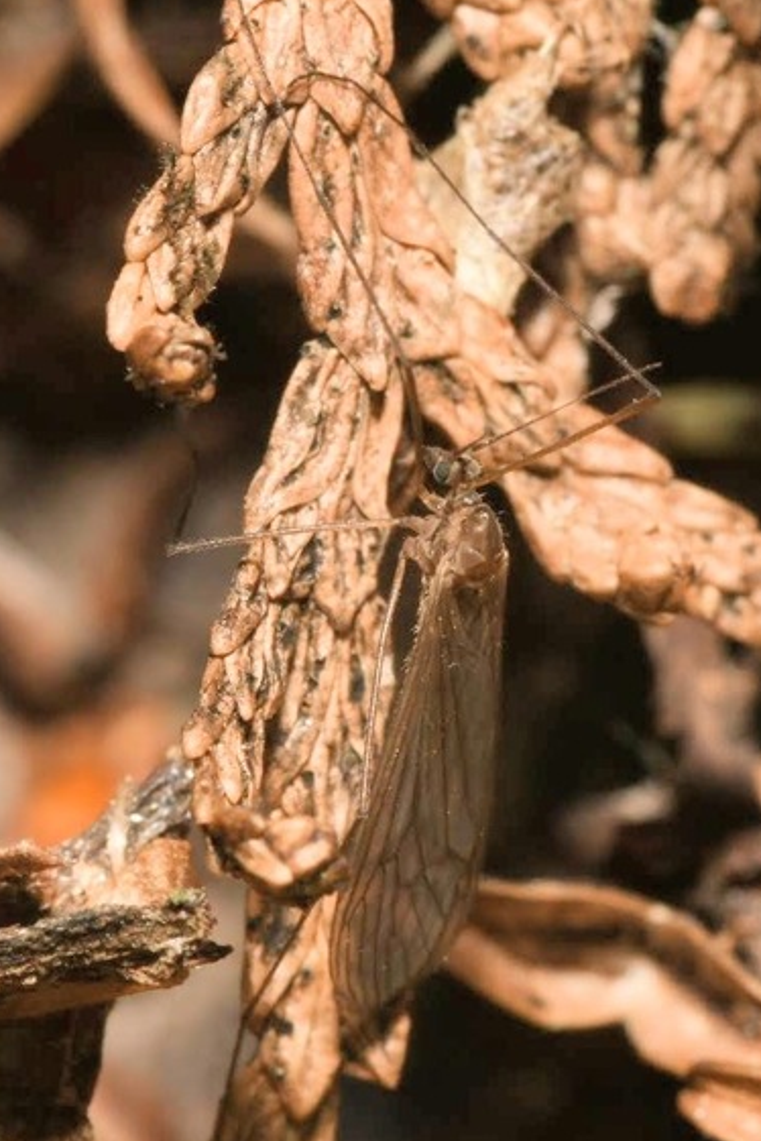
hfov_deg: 7.6
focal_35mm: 180
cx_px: 395
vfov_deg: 11.4
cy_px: 561
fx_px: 5693
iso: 250
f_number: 32
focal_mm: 105
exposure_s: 1/60
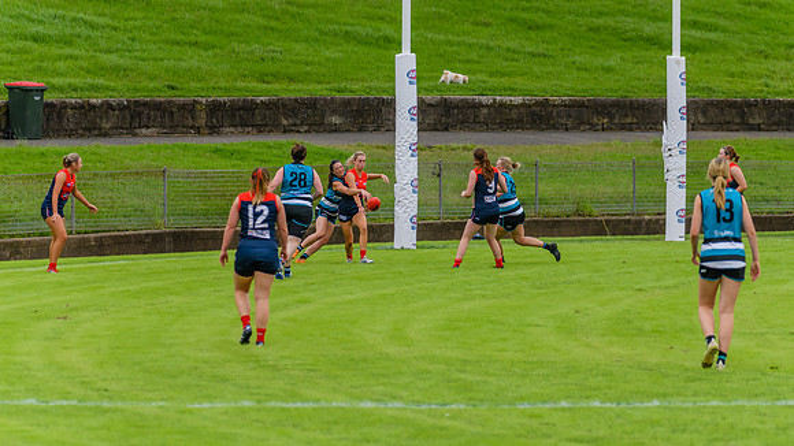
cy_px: 231
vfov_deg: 4.7
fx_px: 5380
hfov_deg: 8.4
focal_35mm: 256
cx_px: 431
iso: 800
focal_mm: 210
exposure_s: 1/2000
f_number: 5.6
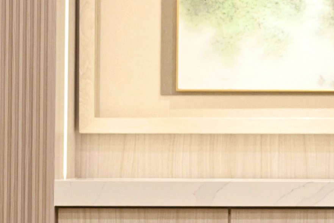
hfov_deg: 6.1
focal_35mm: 334
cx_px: 571
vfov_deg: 4.1
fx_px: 3099
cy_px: 14
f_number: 4
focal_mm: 91
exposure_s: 1/125
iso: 1000
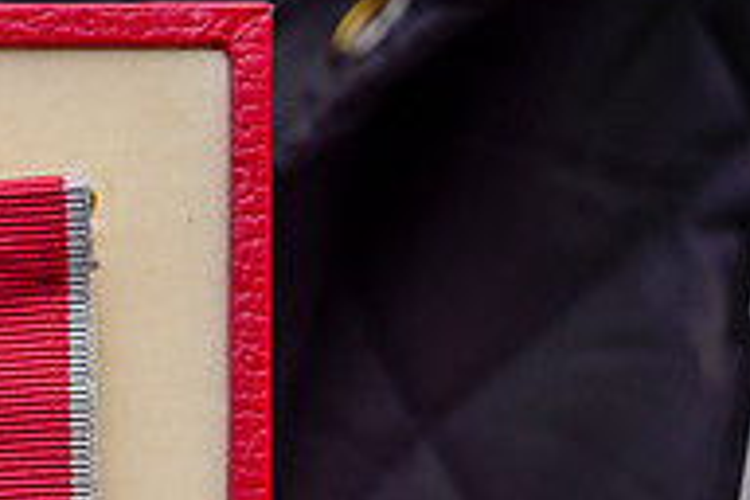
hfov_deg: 7.3
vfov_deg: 4.9
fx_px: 5750
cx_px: -352
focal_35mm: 276
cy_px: 697
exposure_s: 1/400
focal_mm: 44
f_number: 6.3
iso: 200
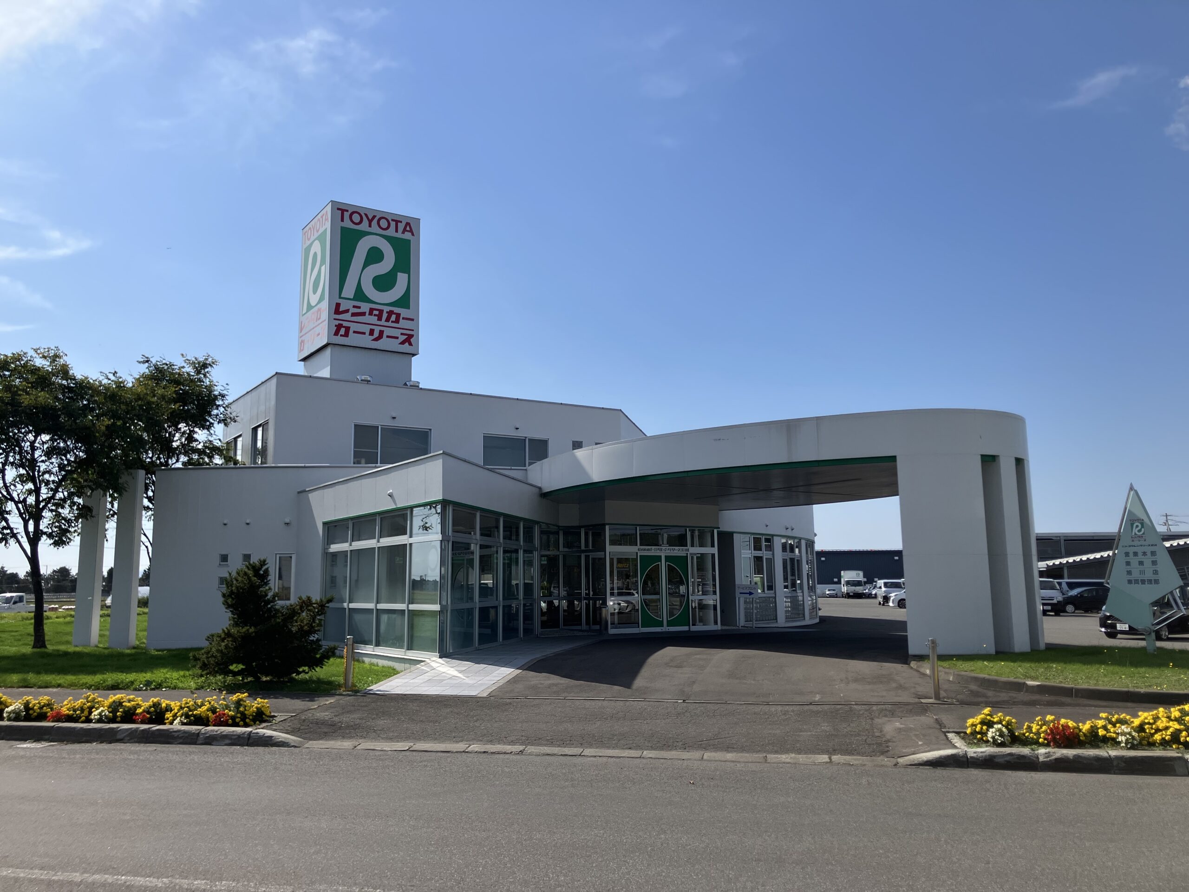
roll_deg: +1.4
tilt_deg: +7.7
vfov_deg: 49.7
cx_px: 594
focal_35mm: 28
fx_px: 962
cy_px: 446
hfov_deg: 63.4
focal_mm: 3.99
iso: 32
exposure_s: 1/3745
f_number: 1.8
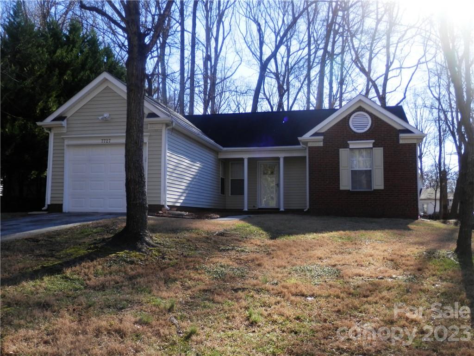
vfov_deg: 42.9
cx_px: 237
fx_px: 452
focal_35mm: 33
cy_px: 178
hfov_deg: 55.4
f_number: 3.4
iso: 80
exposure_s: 1/320
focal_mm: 6
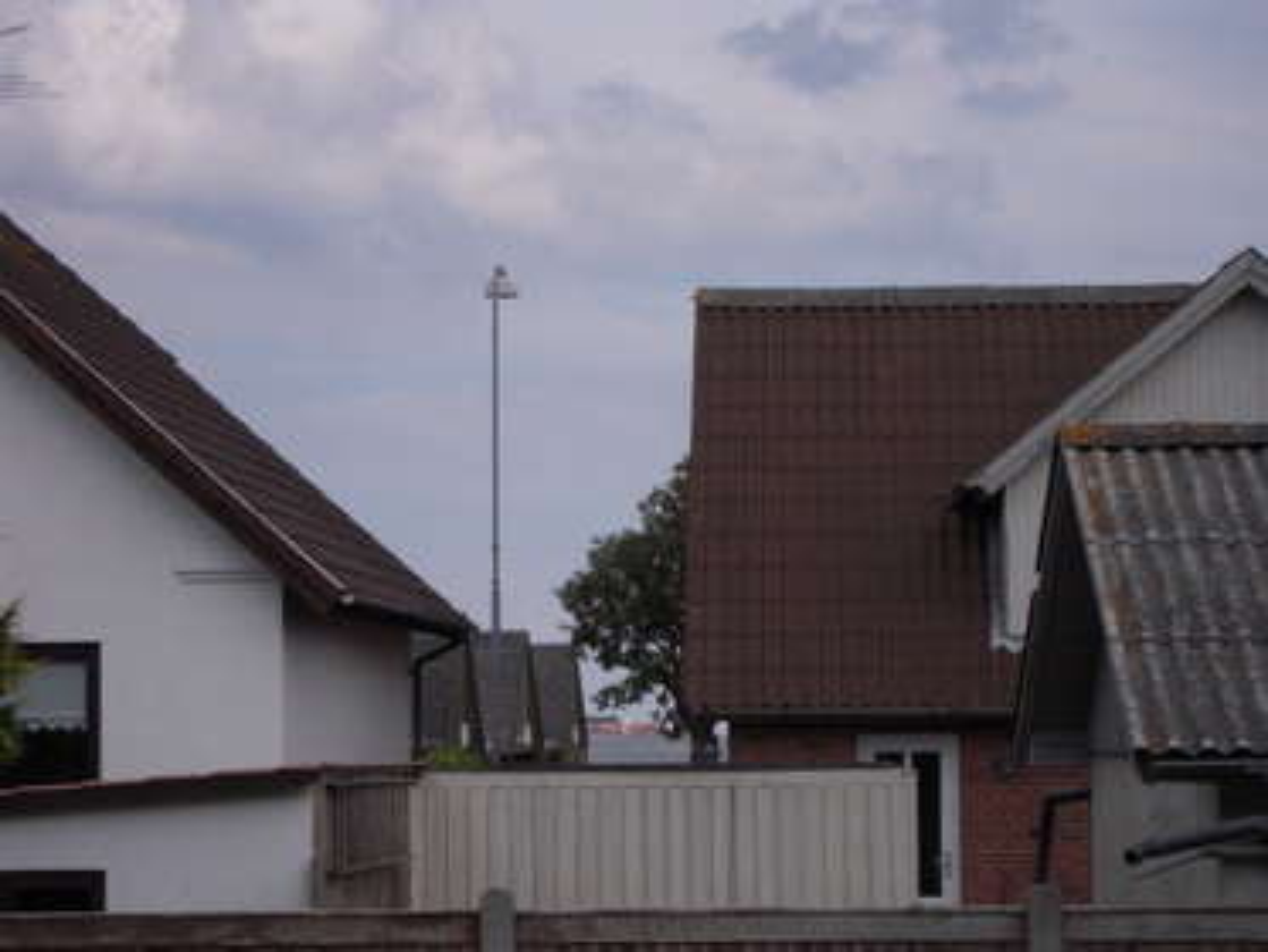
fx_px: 4104
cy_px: 476
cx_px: 634
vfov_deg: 13.2
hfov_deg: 17.6
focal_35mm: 112
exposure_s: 1/640
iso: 100
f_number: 5.8
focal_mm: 20
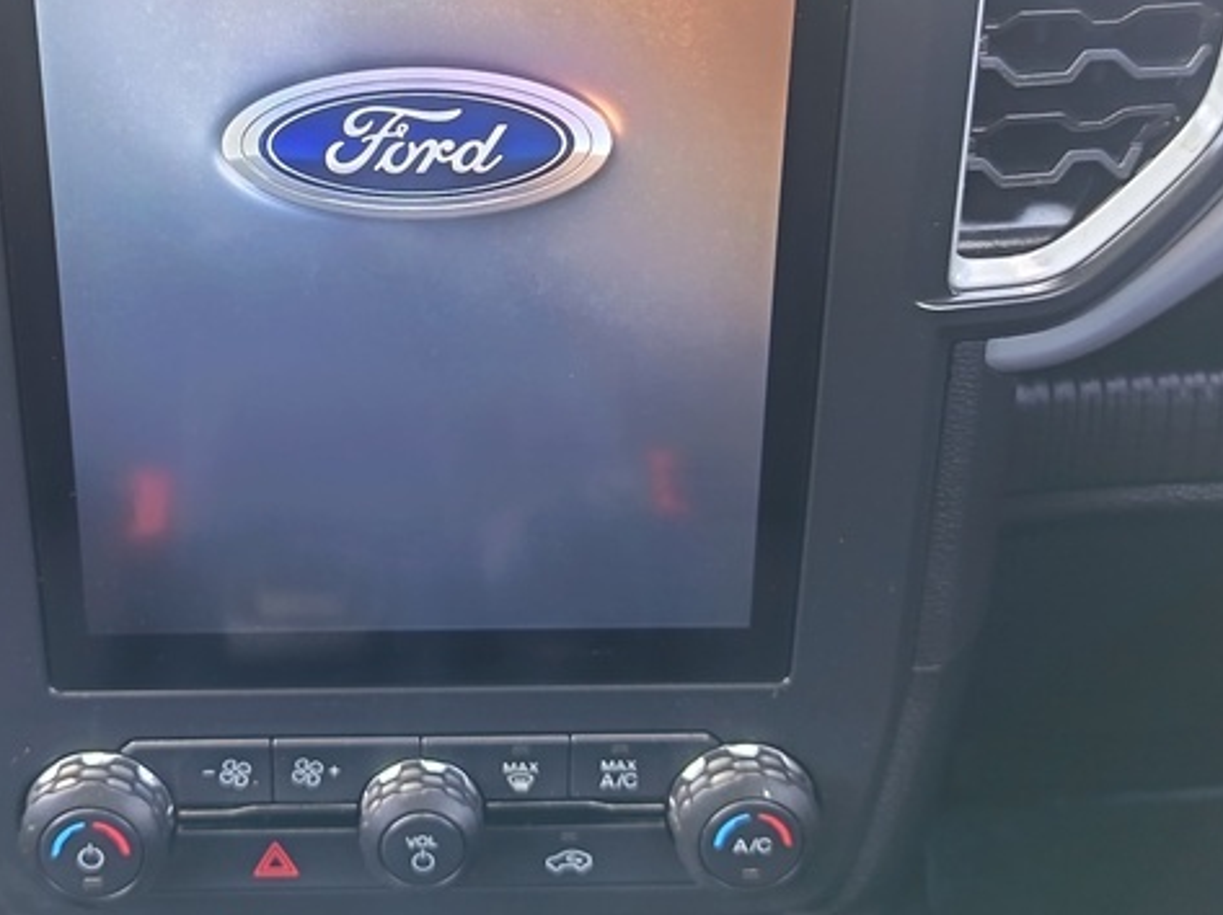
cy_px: 129
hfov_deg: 36.5
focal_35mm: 52
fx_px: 1836
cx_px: 424
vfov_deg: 27.2
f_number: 1.75
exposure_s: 1/50
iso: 359
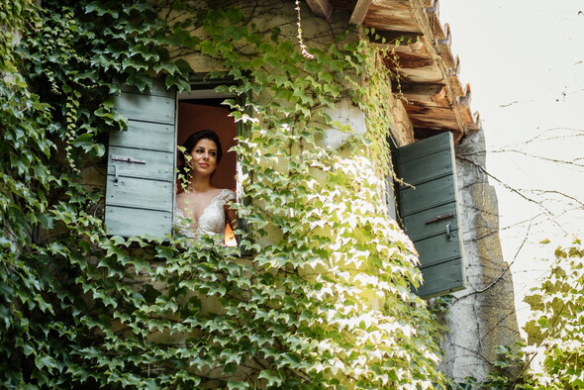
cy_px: 195
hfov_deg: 23.9
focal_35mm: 85
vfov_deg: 16.1
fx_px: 1380
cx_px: 292
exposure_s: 1/160
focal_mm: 85
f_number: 2
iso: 250
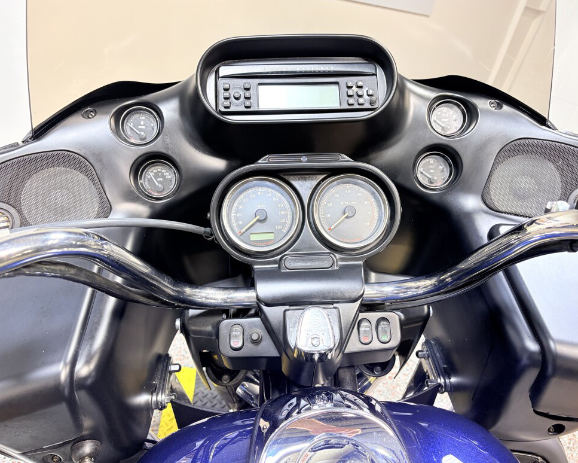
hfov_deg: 62.2
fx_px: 479
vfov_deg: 51.5
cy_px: 225
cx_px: 302
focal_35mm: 28
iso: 125
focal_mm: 5.96
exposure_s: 1/120
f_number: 1.6
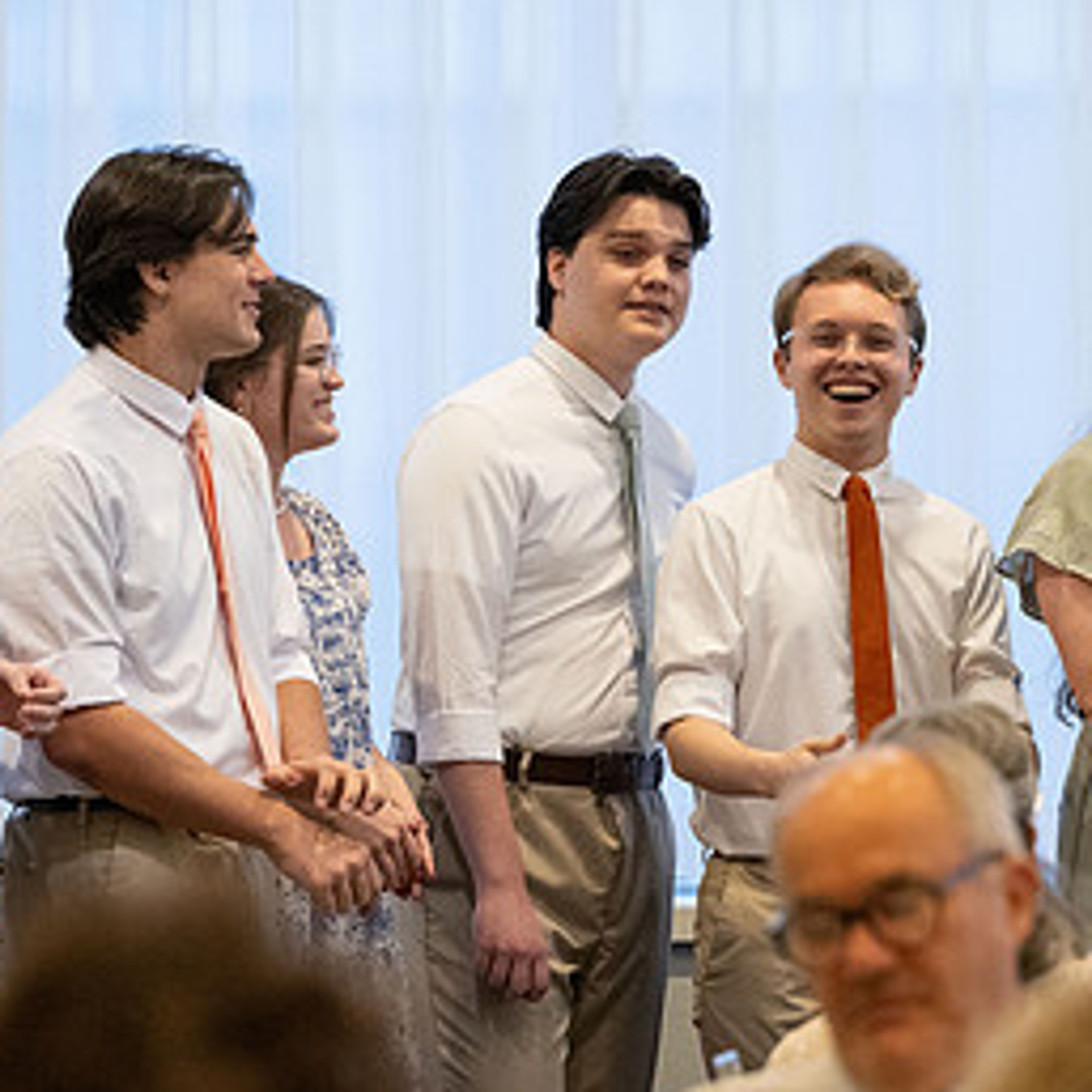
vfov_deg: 5.8
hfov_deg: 5.8
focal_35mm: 302
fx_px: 10778
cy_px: 262
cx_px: 589
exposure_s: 1/320
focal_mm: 135
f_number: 4
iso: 3200
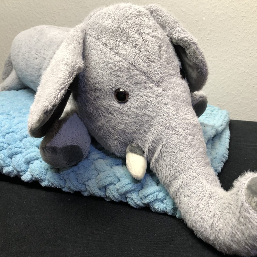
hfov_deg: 48.3
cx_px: 147
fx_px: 286
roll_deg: -0.4
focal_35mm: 34
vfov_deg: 48.4
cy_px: 131
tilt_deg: -18.1
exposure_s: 1/20
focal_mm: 3.99
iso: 40
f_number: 1.8
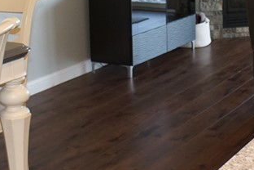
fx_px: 663
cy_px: -3
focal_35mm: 94
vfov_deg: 14.3
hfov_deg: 21.4
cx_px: 209
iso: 800
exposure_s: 1/60
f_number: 3.5
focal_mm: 18
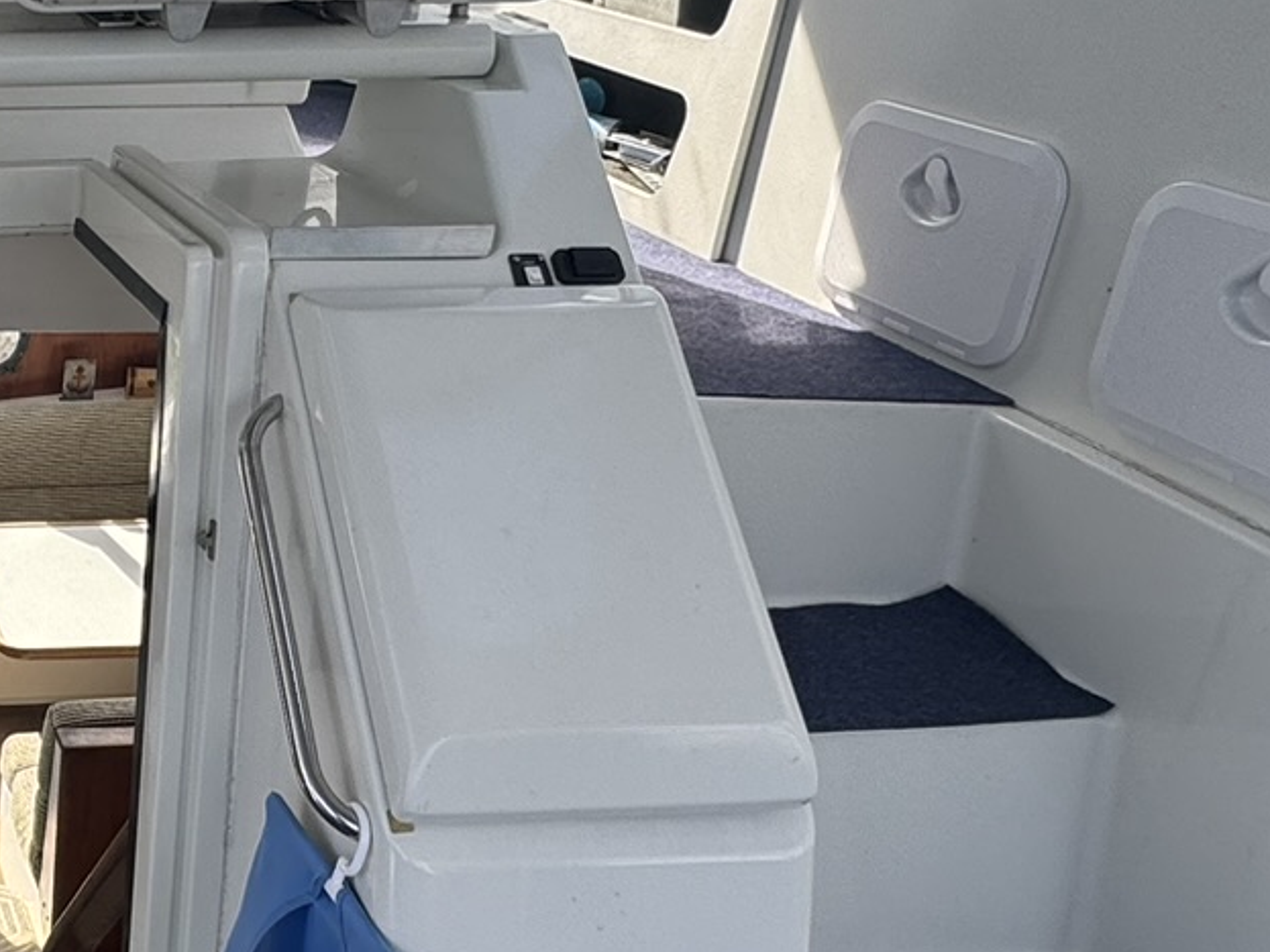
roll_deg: +1.4
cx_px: -186
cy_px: 438
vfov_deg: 31.5
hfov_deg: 34.5
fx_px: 1687
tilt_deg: -20.9
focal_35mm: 46
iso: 40
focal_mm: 2.22
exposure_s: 1/311
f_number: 2.2
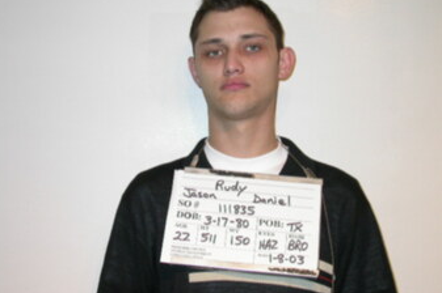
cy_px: 130
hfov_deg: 31.4
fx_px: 785
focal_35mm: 64
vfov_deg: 21.2
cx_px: 220
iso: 100
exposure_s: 1/60.3
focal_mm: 12.6
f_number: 3.1
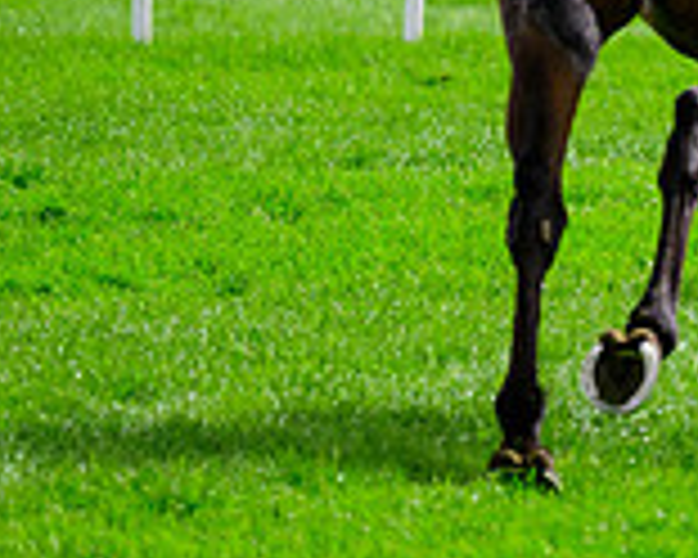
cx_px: 1563
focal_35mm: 1252
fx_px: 25864
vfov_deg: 1.2
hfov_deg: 1.5
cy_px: -189
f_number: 6.3
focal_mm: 280
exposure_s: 1/3200
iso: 1000
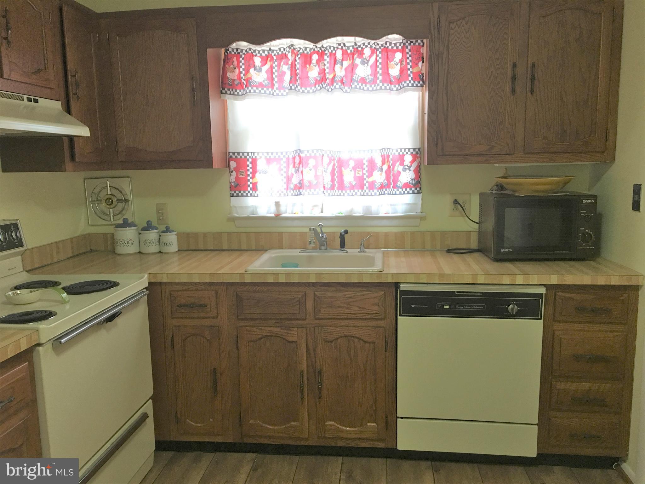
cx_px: 322
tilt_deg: -7.1
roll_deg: +1.4
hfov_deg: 61.7
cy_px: 242
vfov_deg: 48.2
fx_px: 540
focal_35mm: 29
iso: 50
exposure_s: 1/15
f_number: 2.2
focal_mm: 4.15
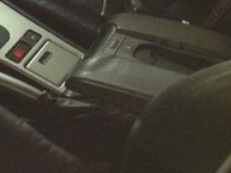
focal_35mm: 120
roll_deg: -0.8
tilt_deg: -27.2
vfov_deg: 11.8
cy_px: -73
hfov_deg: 15.0
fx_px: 799
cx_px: -135
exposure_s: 1/15
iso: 250
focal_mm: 4.28
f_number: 2.4
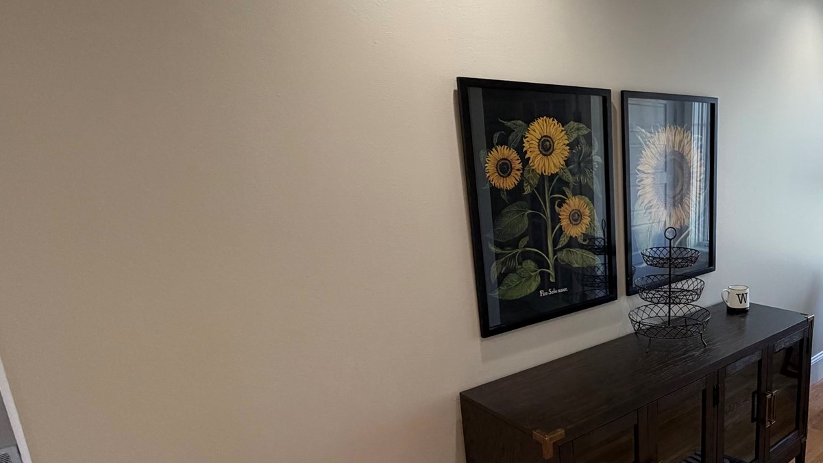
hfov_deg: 65.1
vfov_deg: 44.1
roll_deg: +1.4
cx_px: 664
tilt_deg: -14.2
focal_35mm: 26
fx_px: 567
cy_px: 289
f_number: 2.2
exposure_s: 1/120
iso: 200
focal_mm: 2.22
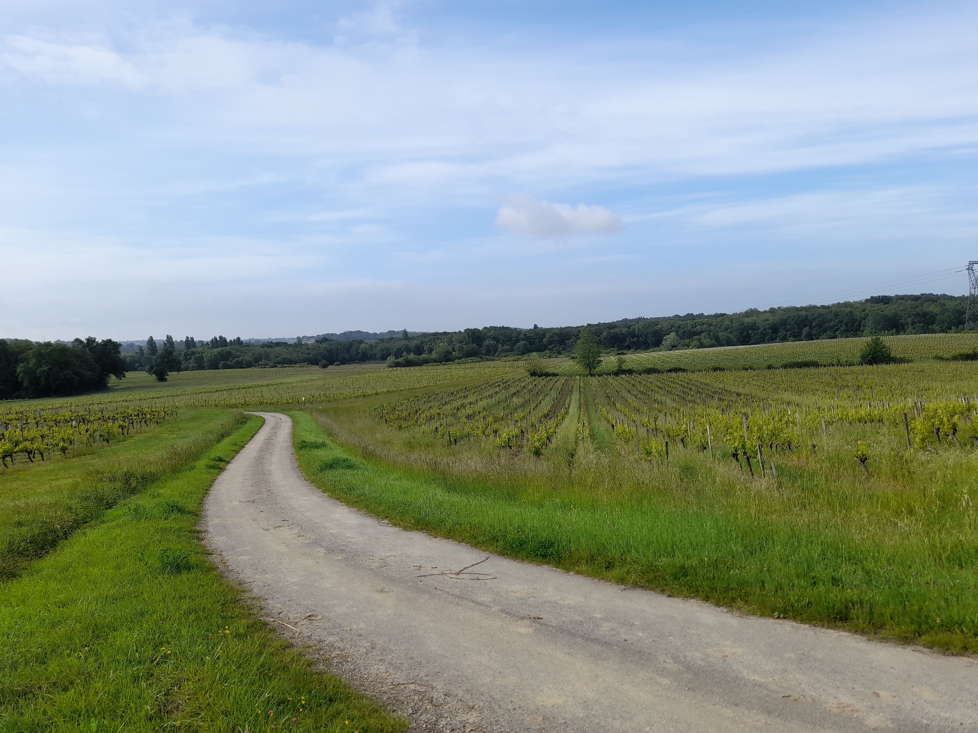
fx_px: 706
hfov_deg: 69.4
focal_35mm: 25
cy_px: 366
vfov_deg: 54.9
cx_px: 489
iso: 20
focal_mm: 4.6
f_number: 2
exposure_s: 1/618
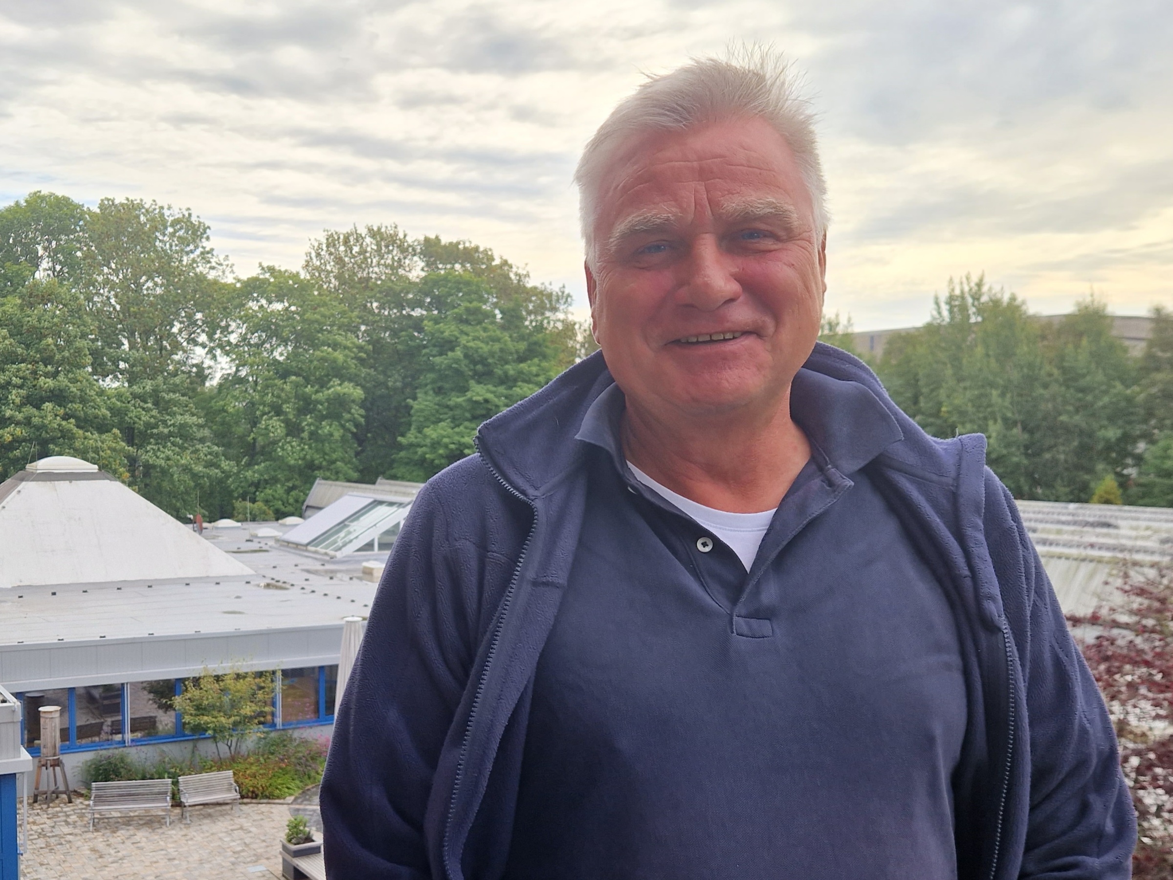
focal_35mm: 23
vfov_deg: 58.9
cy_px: 440
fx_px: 779
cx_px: 586
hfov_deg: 73.9
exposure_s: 1/588
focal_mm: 5.4
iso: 50
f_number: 1.8
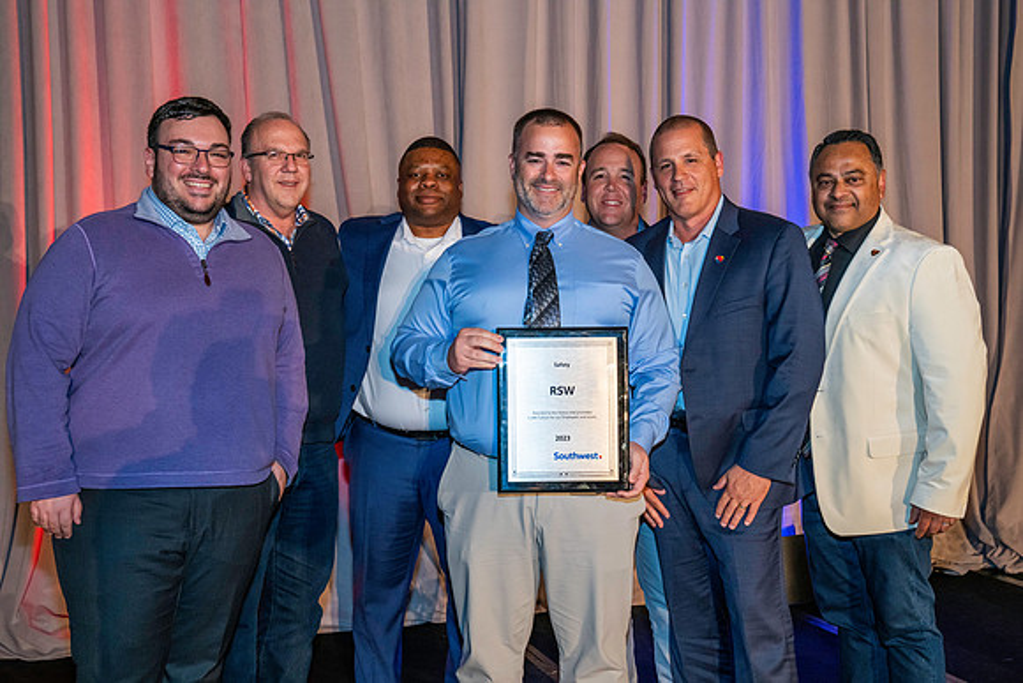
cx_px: 526
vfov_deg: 27.8
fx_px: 1378
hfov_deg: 40.7
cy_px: 368
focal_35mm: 48
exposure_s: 1/125
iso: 2500
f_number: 5
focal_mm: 45
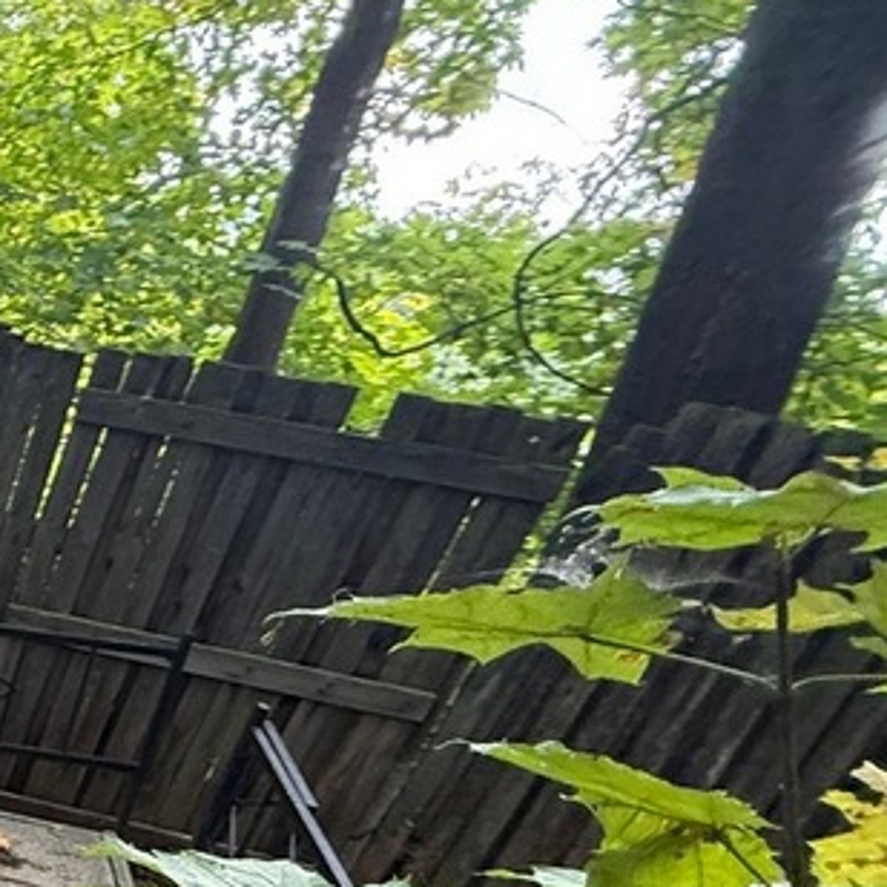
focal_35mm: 41
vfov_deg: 36.8
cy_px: 884
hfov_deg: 28.8
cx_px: -396
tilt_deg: -31.7
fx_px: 1189
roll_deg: -1.9
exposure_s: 1/97
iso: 320
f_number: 2.2
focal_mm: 2.22
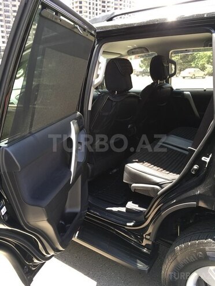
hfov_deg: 48.2
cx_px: 108
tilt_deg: -17.8
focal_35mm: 29
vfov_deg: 61.7
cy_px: 143
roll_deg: +0.0
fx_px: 240
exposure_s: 1/100
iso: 25
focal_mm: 4.15
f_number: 2.2
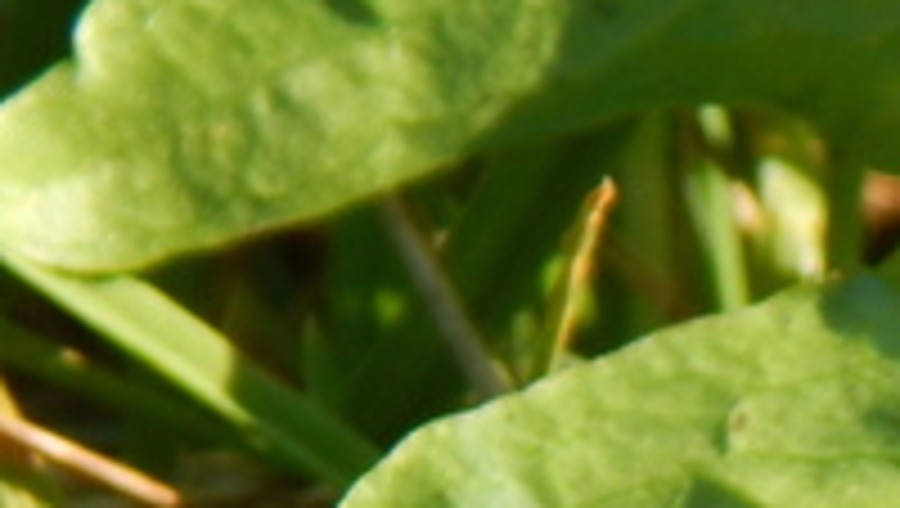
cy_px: 1398
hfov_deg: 6.0
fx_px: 8314
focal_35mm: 348
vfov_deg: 3.4
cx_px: 1883
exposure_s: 1/400
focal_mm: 13.5
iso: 125
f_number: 4.2
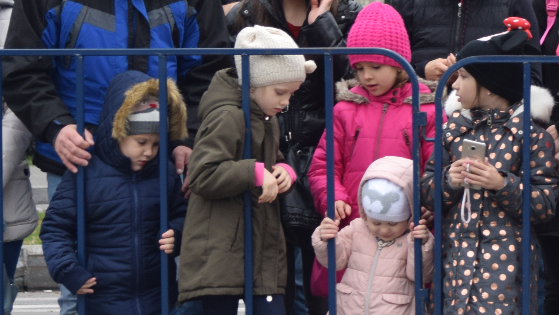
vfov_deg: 2.5
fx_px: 7292
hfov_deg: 4.4
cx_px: 681
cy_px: 43
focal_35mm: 492
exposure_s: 1/125
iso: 320
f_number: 4.5
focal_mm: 102
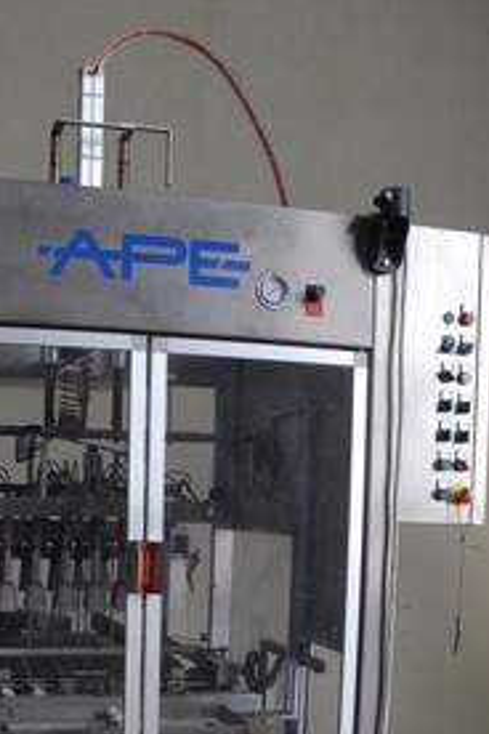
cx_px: 147
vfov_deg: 39.9
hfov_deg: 28.4
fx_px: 958
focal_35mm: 47
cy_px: 609
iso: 800
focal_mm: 18
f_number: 5.6
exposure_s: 1/125
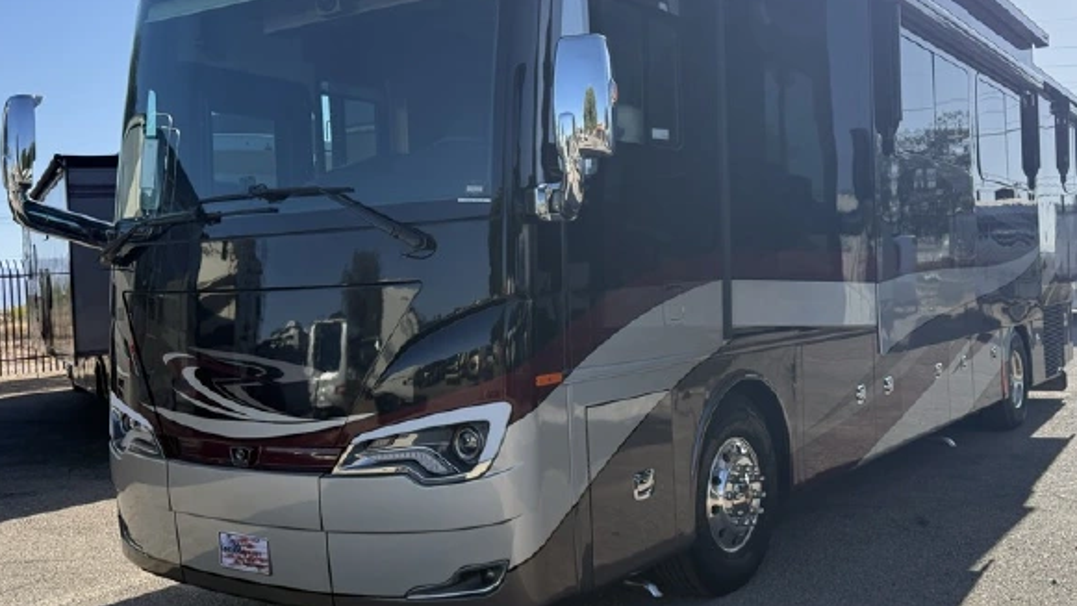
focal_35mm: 36
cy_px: 284
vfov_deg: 32.8
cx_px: 641
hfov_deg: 54.9
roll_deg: +2.2
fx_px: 1028
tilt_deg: +0.7
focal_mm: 6.76
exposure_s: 1/4167
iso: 100
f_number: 1.78
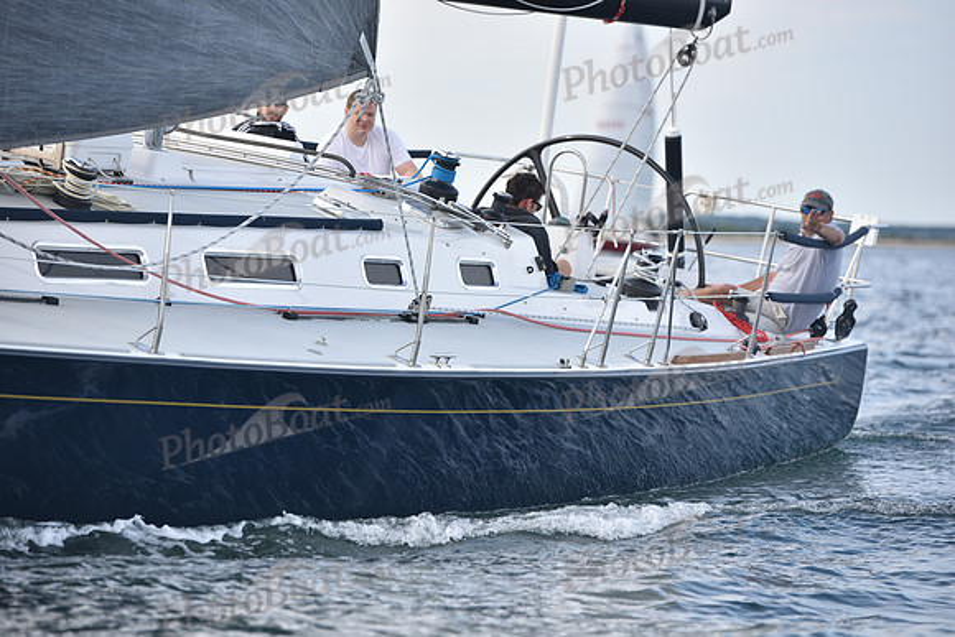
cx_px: 478
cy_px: 318
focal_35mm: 180
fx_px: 4776
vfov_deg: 7.6
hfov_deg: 11.4
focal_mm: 180
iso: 320
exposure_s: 1/1000
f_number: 4.5
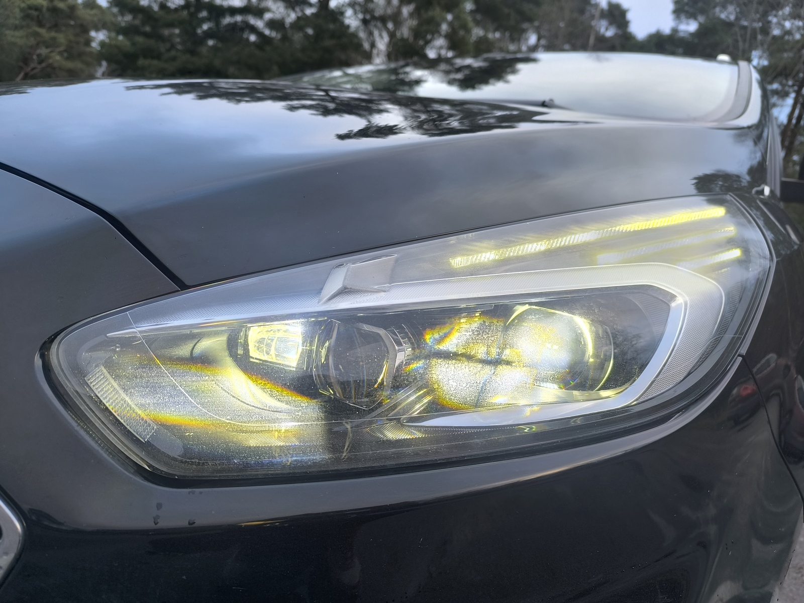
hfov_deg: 73.9
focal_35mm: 23
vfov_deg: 58.9
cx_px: 402
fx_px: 534
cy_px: 302
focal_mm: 6.14
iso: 50
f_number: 1.65
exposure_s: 1/100
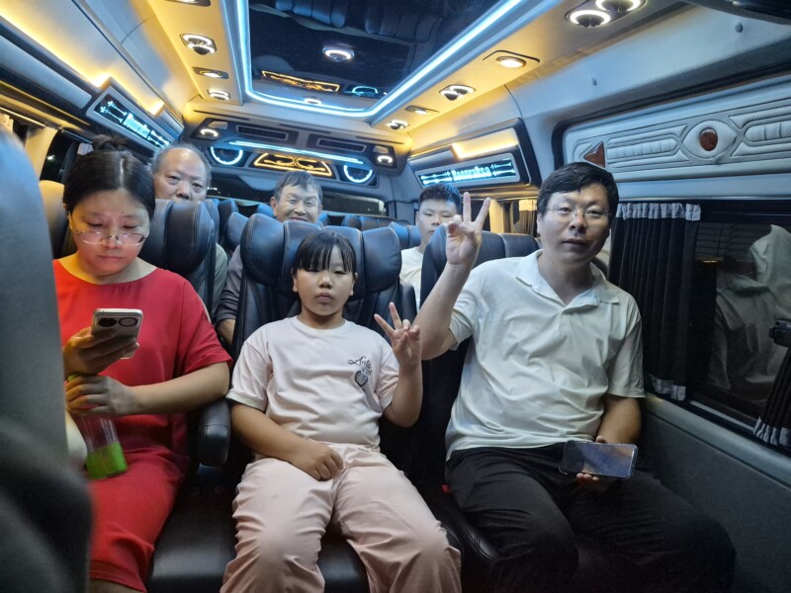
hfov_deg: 73.9
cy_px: 296
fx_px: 526
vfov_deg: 58.9
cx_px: 396
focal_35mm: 23
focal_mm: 5.4
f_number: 1.8
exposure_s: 1/100
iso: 1600
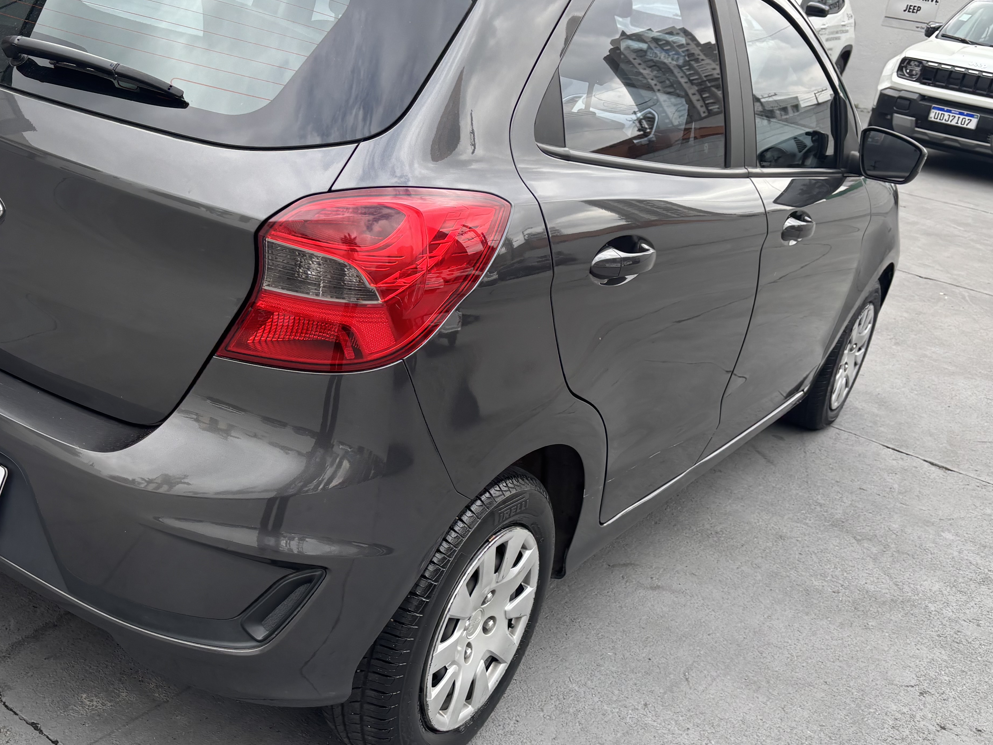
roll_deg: -2.0
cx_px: 363
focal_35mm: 40
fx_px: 1147
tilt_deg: -18.8
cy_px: 353
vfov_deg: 36.0
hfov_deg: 46.3
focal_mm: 5.96
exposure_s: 1/517
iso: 50
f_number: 1.6
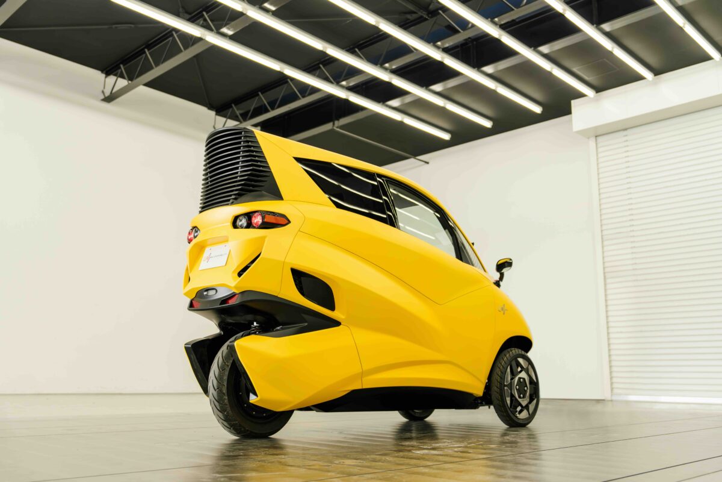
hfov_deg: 55.8
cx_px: 361
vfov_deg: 38.9
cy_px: 241
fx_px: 682
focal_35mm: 34
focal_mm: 34
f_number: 2.8
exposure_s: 1/250
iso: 400
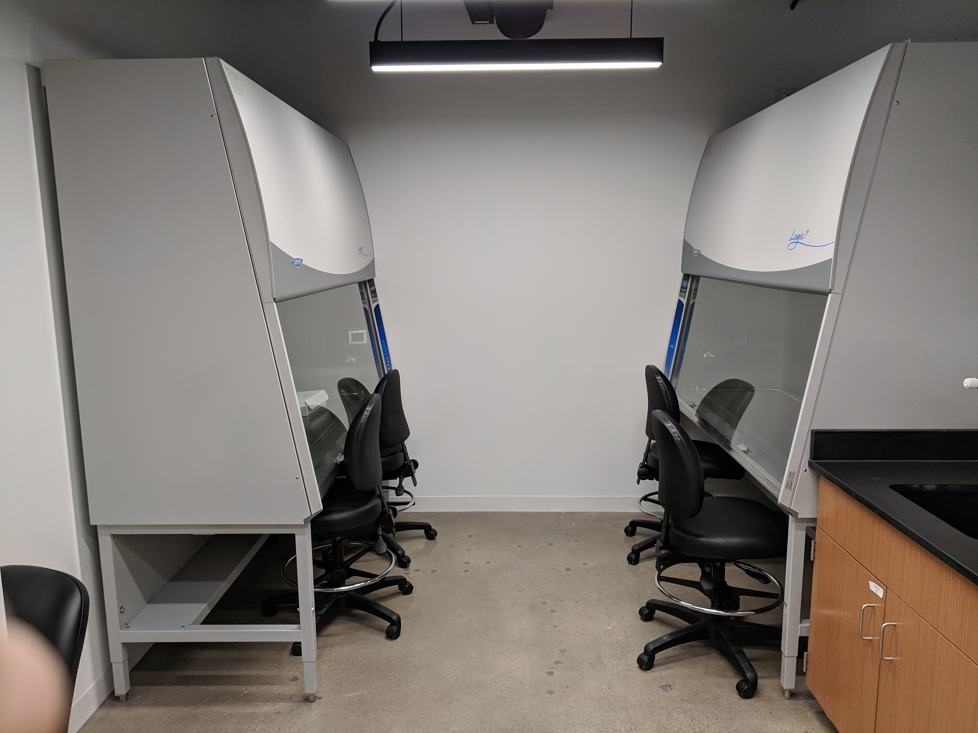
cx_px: 489
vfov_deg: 53.1
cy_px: 366
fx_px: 735
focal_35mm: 26
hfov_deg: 67.3
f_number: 2
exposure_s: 1/60
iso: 195
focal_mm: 4.67
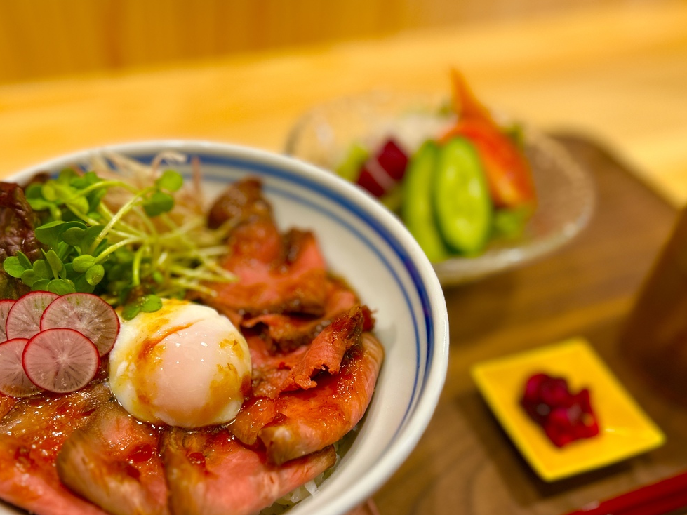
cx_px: 291
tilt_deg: -47.1
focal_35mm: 34
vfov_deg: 41.5
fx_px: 675
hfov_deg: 53.7
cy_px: 321
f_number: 1.5
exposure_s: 1/120
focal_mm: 5.7
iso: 80
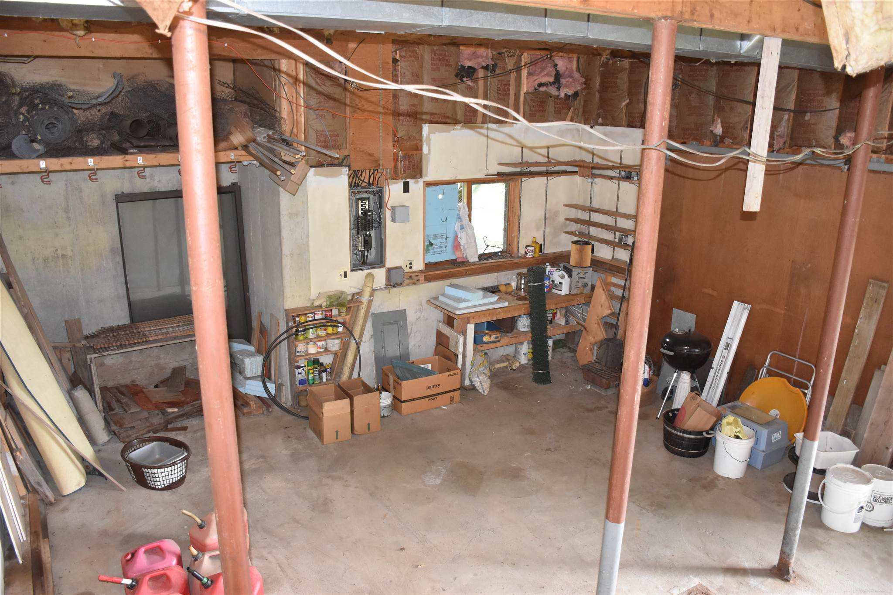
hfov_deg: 67.4
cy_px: 298
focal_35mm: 27
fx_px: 670
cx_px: 446
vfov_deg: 47.9
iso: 2000
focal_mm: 18
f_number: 3.5
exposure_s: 1/60
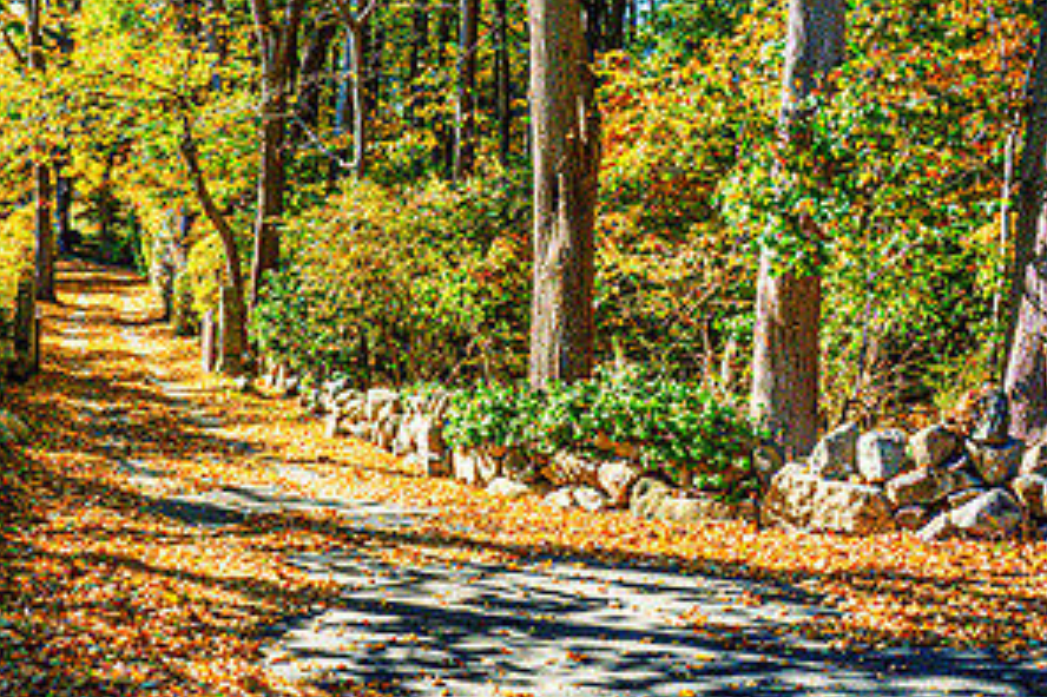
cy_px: 90
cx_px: 329
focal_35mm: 47
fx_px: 1366
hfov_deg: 41.3
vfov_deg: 27.7
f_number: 16
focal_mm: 24
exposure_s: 1/160
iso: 800
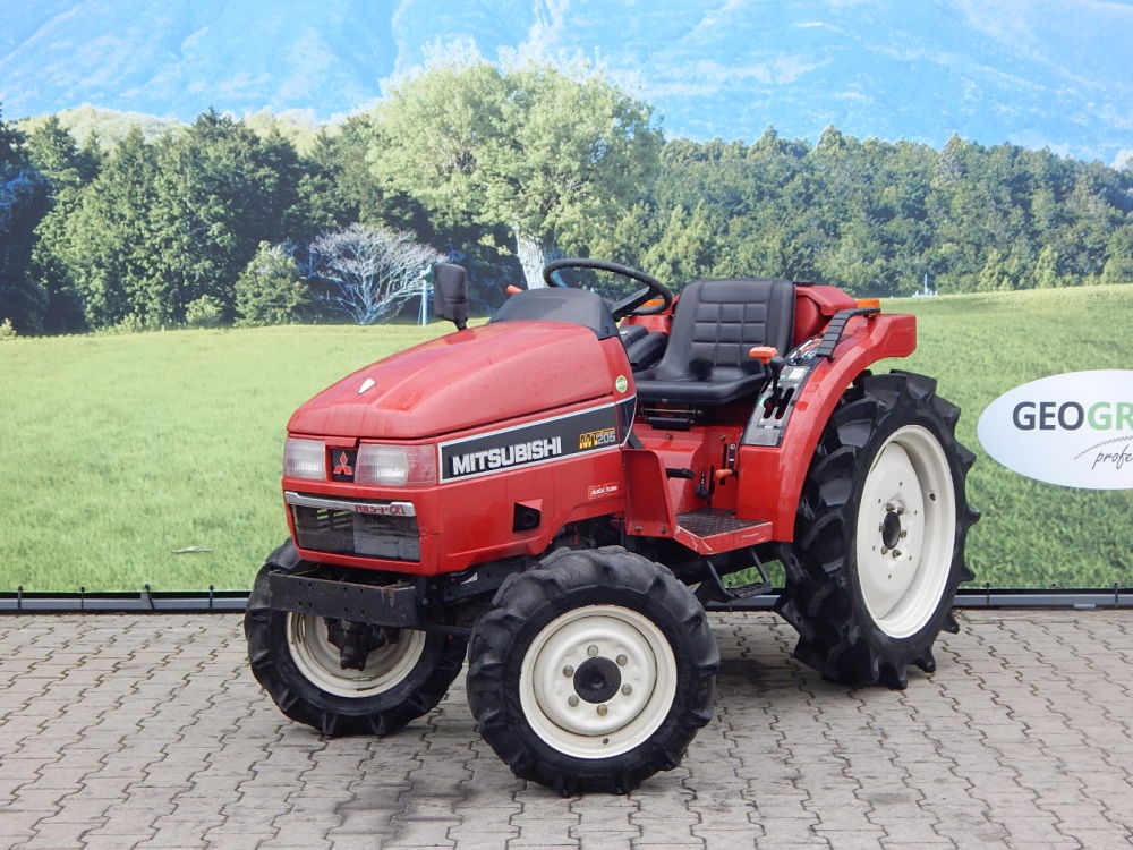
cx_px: 566
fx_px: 1767
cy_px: 425
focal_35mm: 54
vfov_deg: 27.0
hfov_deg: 35.5
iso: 140
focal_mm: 9.7
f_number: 3.8
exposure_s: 1/250
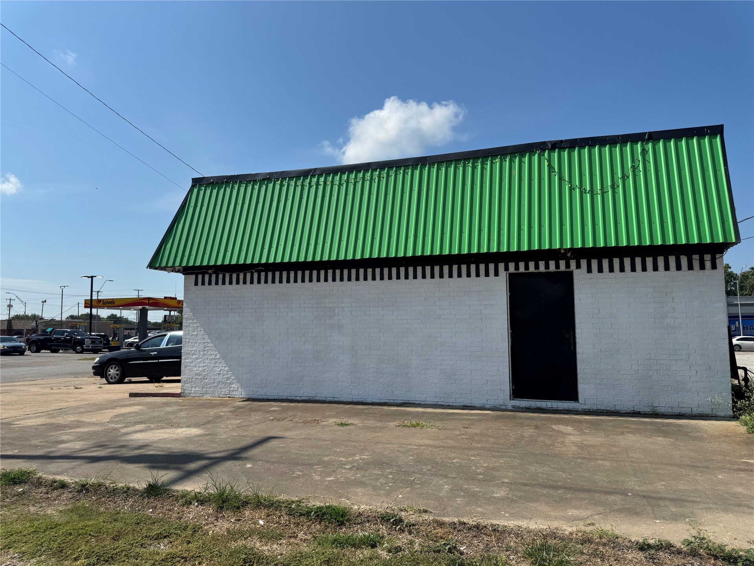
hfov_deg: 71.6
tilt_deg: +4.4
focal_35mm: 24
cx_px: 377
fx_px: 523
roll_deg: +1.8
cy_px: 283
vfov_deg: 56.8
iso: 80
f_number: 1.78
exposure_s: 1/7092
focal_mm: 6.76
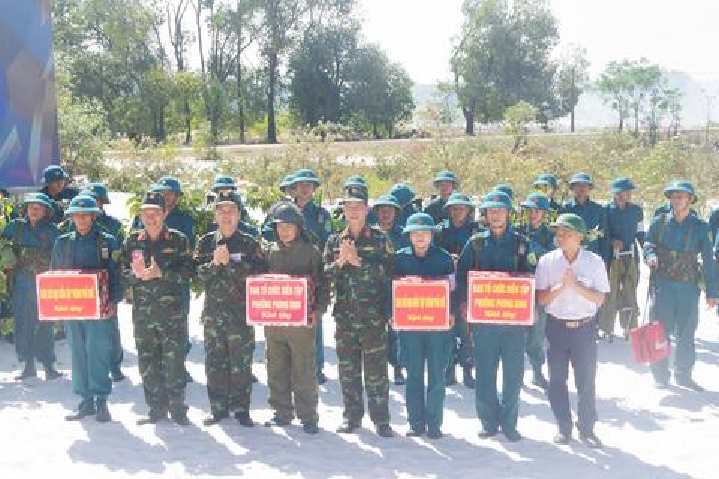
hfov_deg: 42.7
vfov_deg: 29.2
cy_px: 240
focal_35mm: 46
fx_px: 919
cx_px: 360
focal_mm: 31
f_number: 13
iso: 200
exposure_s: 1/90
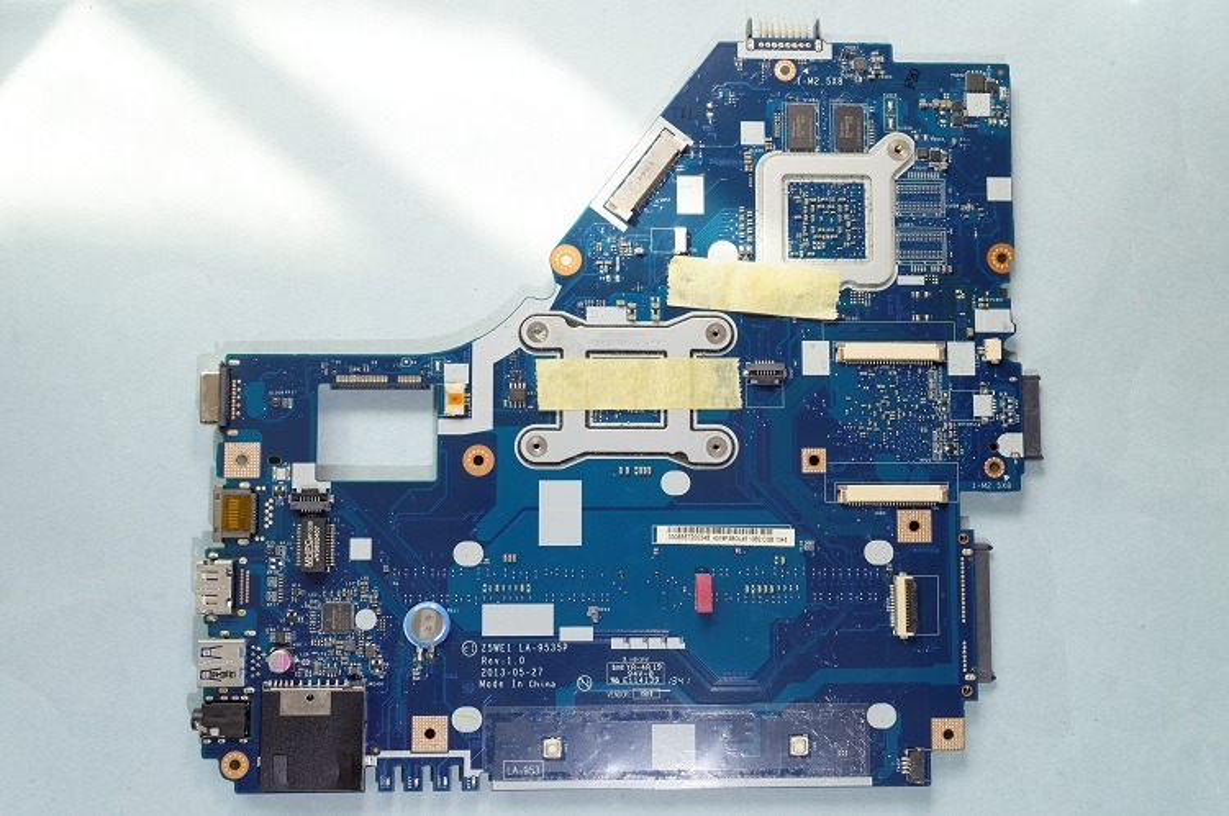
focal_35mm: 36
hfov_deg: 53.2
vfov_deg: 36.8
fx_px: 1227
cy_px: 408
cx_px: 614
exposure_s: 1/8
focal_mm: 24
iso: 100
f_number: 8
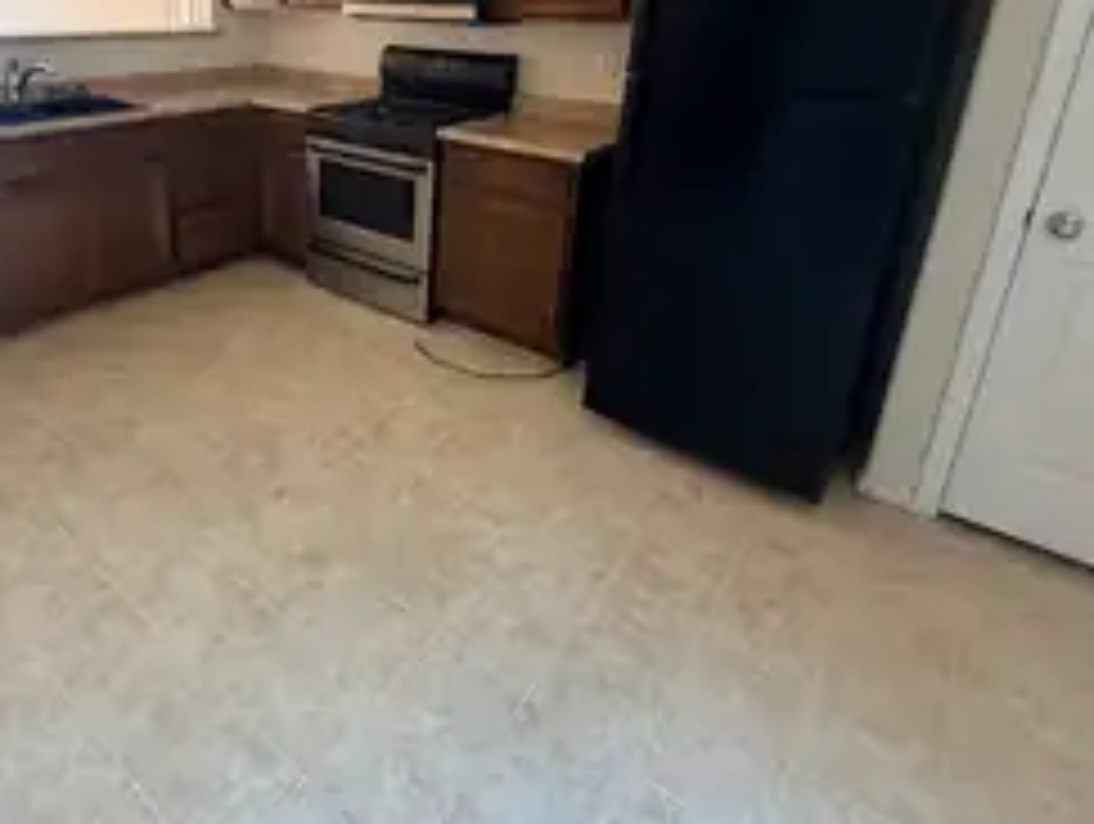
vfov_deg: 56.2
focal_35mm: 23
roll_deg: -1.0
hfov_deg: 71.1
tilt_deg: -16.9
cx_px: 342
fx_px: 728
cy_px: 207
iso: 320
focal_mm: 2.22
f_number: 2.2
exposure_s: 1/80
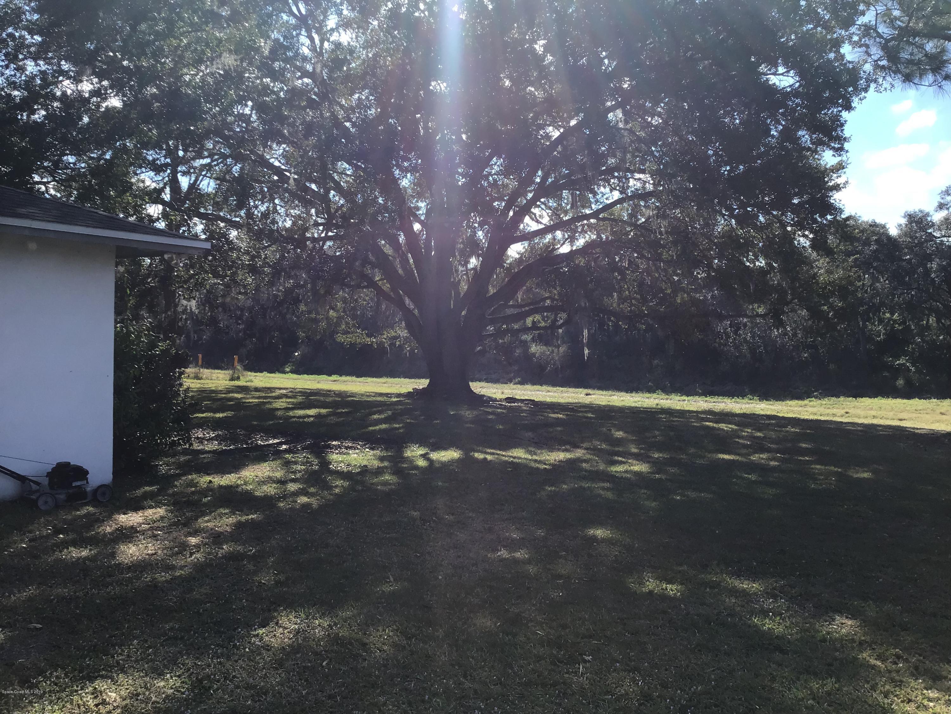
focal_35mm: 31
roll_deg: -2.8
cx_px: 476
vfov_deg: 45.4
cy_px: 357
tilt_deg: +0.6
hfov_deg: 58.4
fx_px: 852
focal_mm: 3.3
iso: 25
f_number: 2.4
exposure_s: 1/886
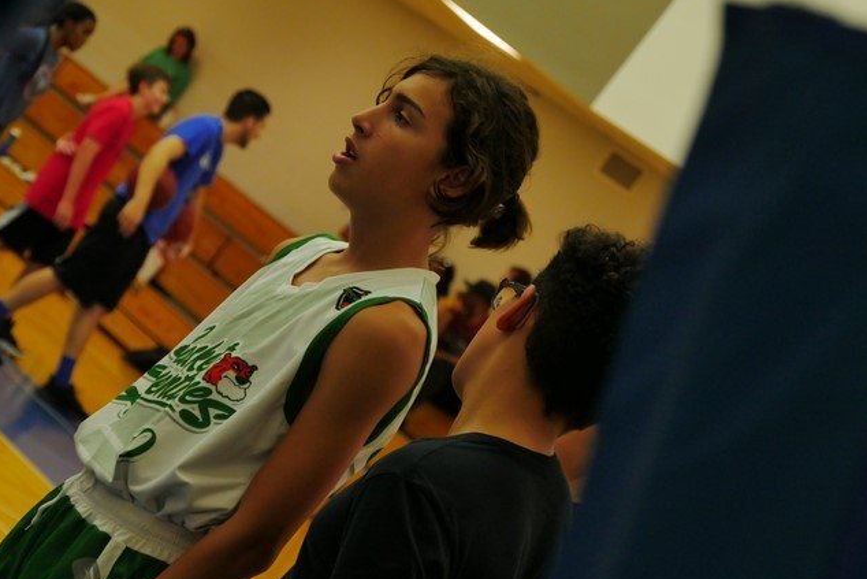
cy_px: 259
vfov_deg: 10.7
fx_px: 3083
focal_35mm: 128
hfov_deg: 16.0
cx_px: 434
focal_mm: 61
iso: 1600
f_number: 5.2
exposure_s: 1/125
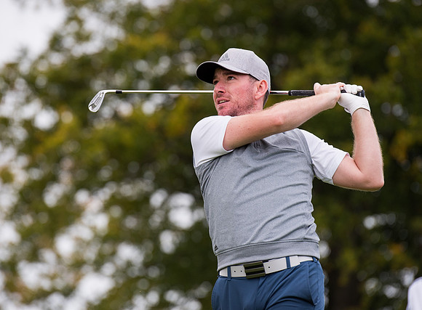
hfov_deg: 8.2
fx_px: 2958
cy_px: 141
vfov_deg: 6.0
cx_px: 199
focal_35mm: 244
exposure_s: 1/1600
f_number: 4
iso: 400
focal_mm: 200
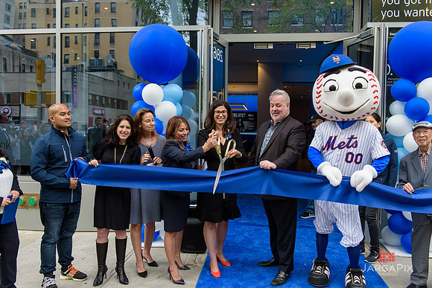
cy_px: 144
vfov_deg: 41.1
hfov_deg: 58.7
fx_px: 384
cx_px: 216
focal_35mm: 32
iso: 200
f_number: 5
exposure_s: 1/250
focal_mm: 32
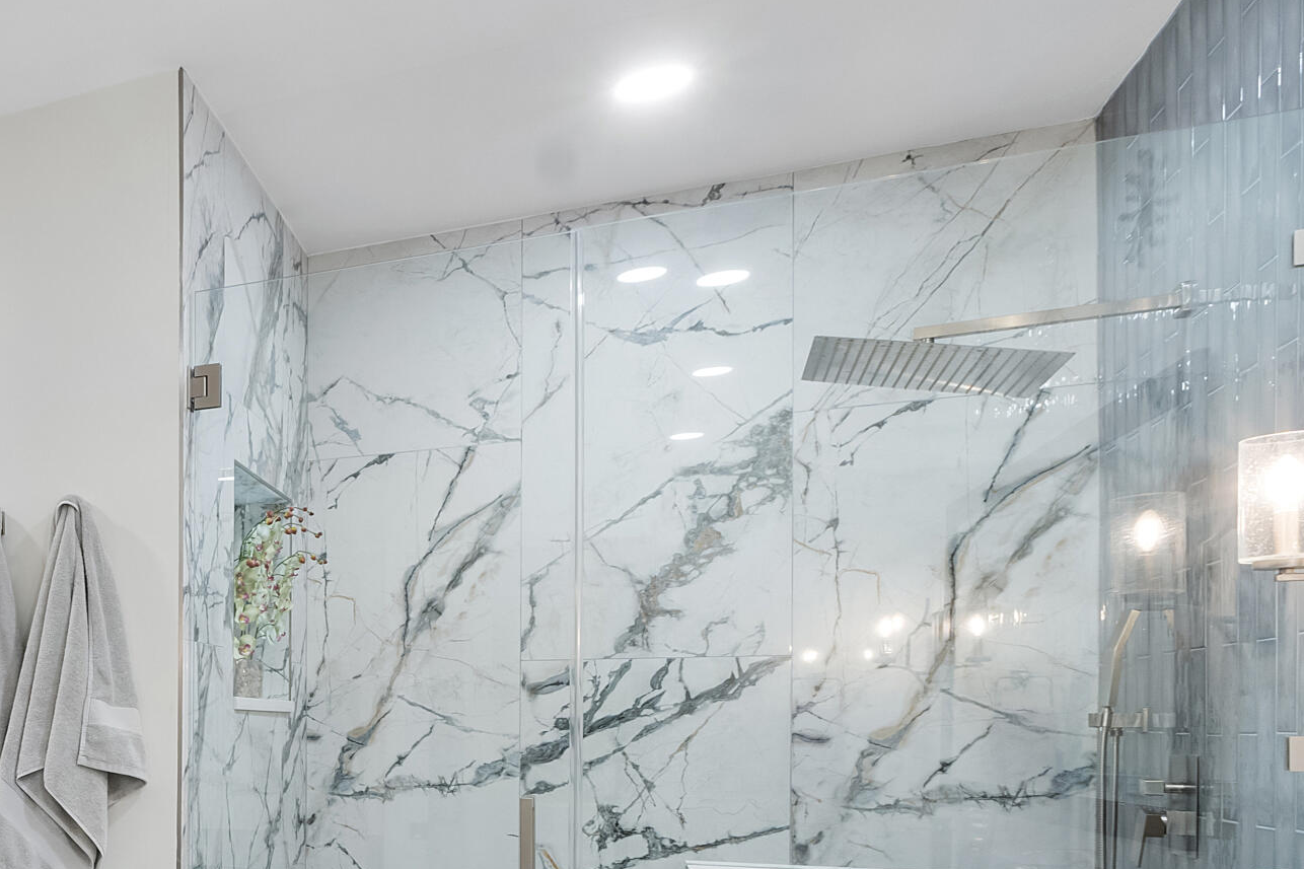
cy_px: 709
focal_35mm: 35
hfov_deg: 43.0
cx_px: -119
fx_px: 1268
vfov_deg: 36.4
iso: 160
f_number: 11
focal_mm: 10
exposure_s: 1/4
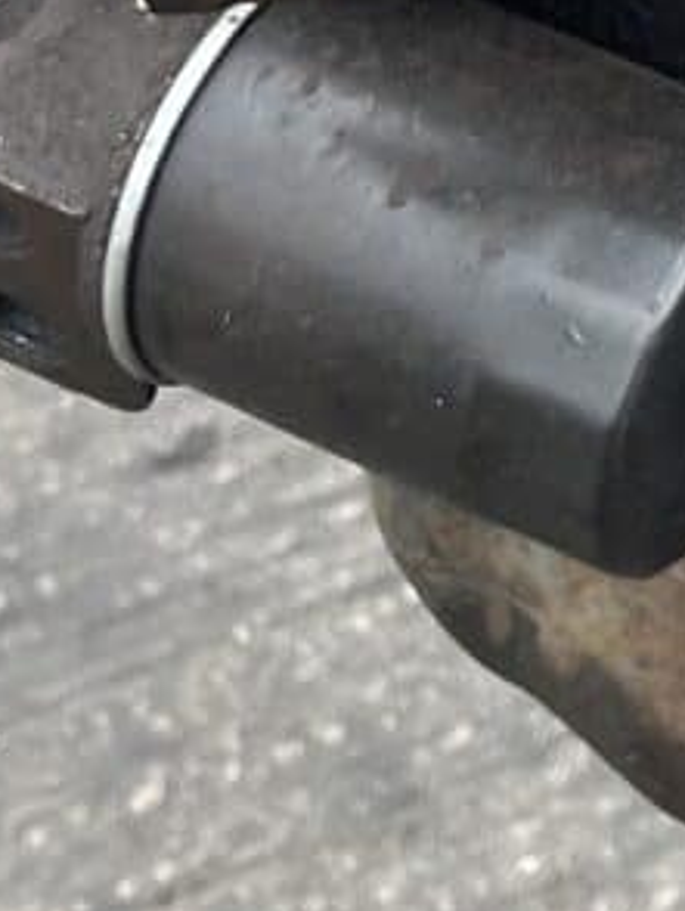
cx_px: 1795
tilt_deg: -30.4
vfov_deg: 9.9
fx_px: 4769
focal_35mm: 181
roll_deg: +5.4
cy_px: -1078
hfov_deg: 7.5
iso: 40
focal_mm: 5.1
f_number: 1.6
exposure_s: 1/186
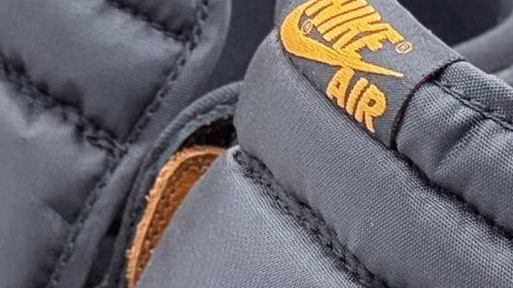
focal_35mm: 99
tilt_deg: -25.8
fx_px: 1346
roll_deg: -0.7
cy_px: 241
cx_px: 372
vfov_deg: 12.2
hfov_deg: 21.4
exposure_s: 1/382
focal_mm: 6.76
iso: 64
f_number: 1.78
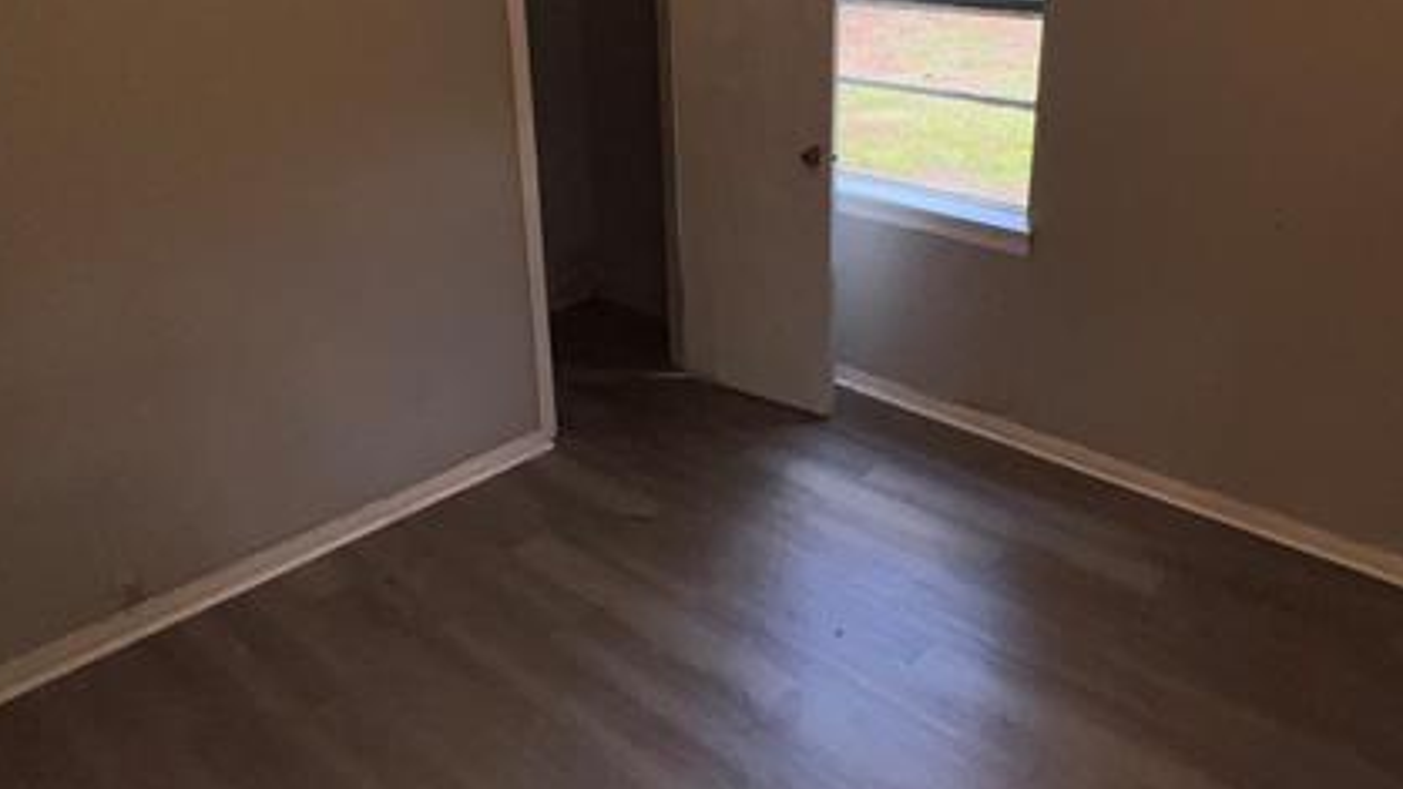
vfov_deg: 43.7
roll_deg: -1.4
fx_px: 967
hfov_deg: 71.4
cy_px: 262
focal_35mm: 26
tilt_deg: -19.1
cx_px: 819
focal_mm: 1.57
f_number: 1.8
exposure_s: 1/125
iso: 25
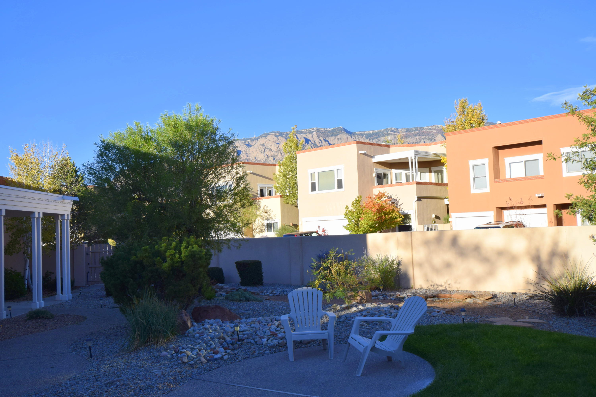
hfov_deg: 53.1
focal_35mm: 36
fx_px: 596
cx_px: 298
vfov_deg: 36.9
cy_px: 198
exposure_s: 1/320
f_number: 9
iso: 200
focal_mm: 24
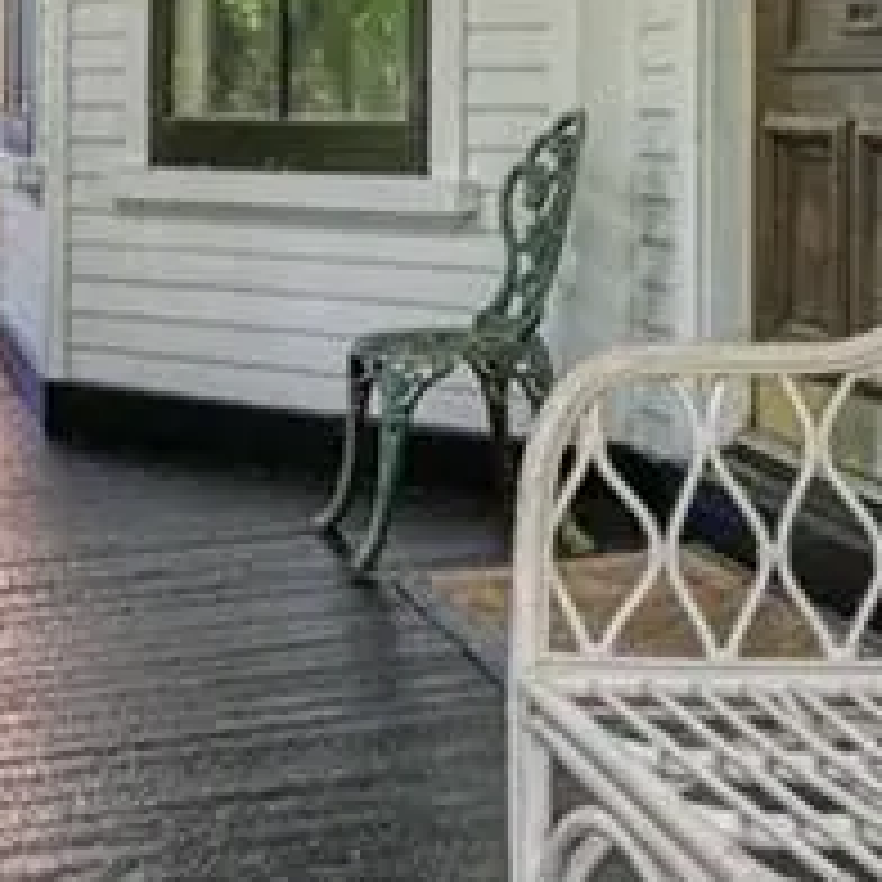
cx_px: 720
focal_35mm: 71
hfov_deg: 23.9
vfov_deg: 23.6
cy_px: 70
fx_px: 2047
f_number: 8
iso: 100
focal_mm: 16
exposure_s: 1/15
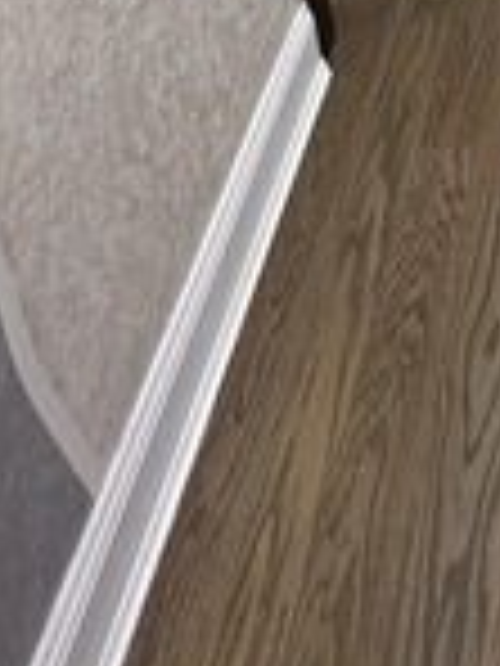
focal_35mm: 63
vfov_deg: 20.2
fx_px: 1213
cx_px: 797
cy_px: -583
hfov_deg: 19.5
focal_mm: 2.22
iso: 320
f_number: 2.2
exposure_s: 1/60
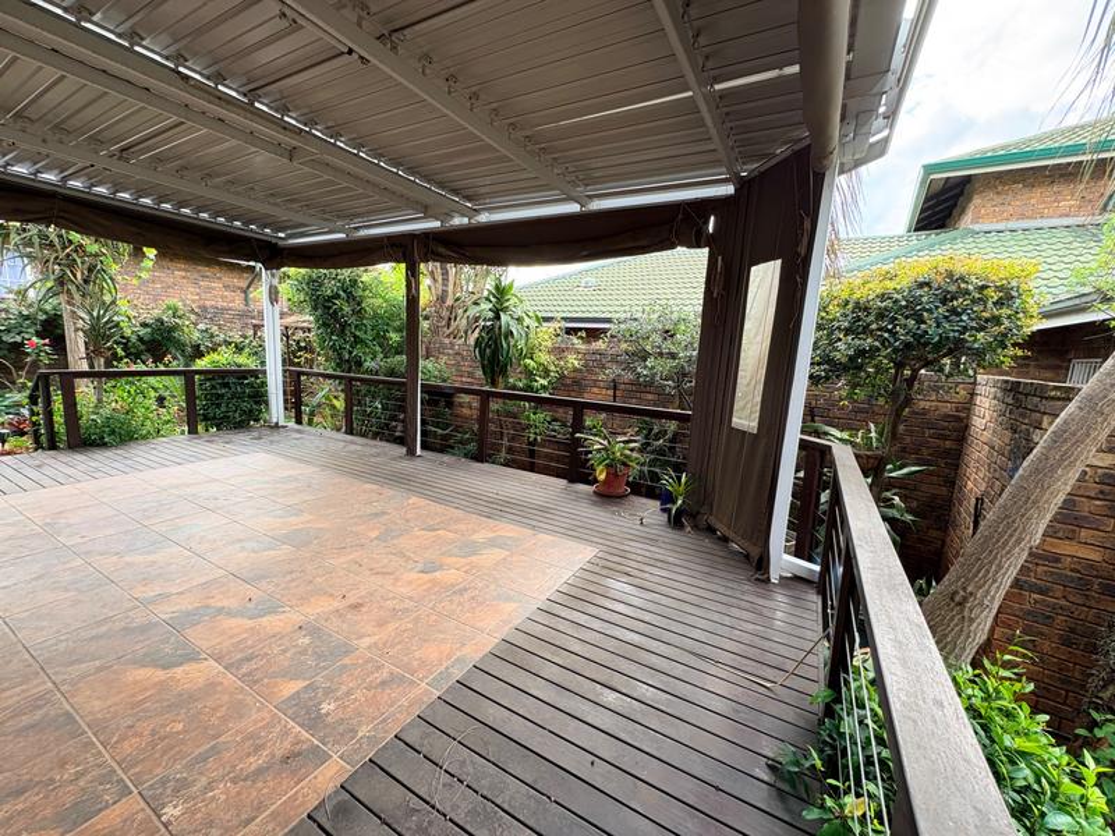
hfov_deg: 102.1
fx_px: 451
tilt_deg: -9.1
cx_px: 558
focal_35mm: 14
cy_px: 418
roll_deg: -2.4
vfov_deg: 85.7
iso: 50
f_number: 2.2
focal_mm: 2.22
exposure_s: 1/99
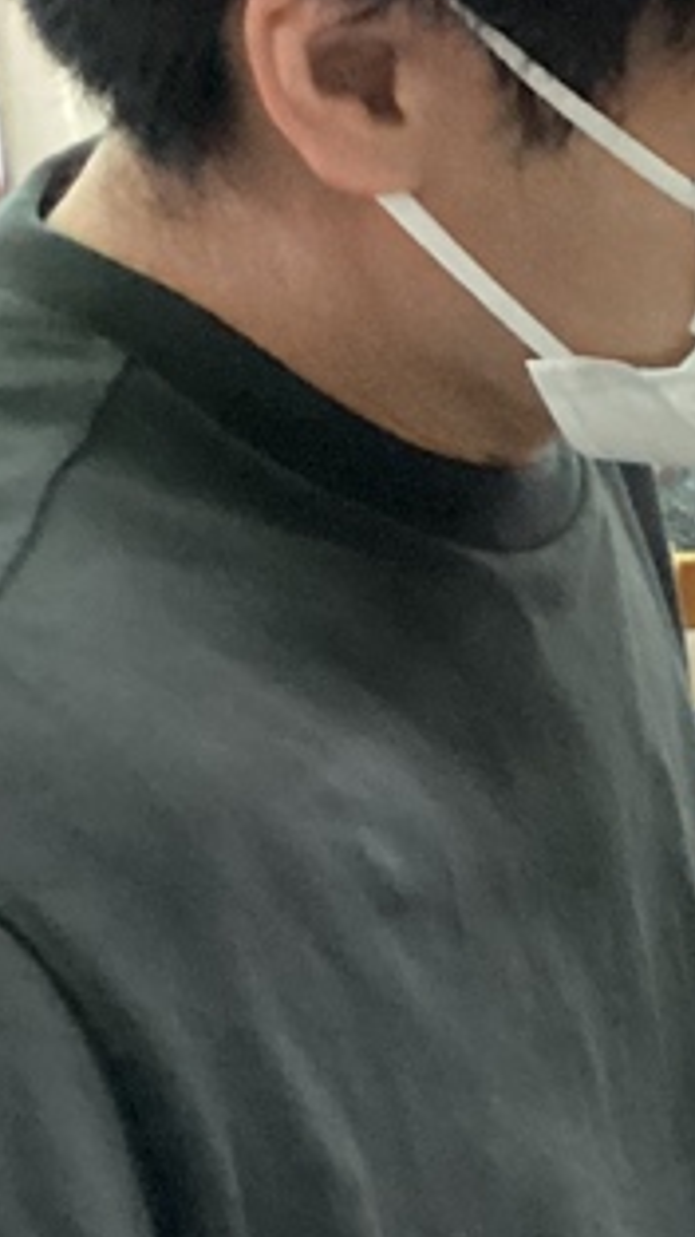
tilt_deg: -13.6
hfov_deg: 9.3
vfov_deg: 19.6
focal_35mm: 108
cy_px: 1035
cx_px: 1955
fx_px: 3539
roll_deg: -0.6
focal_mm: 3.3
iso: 400
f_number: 2.4
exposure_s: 1/40
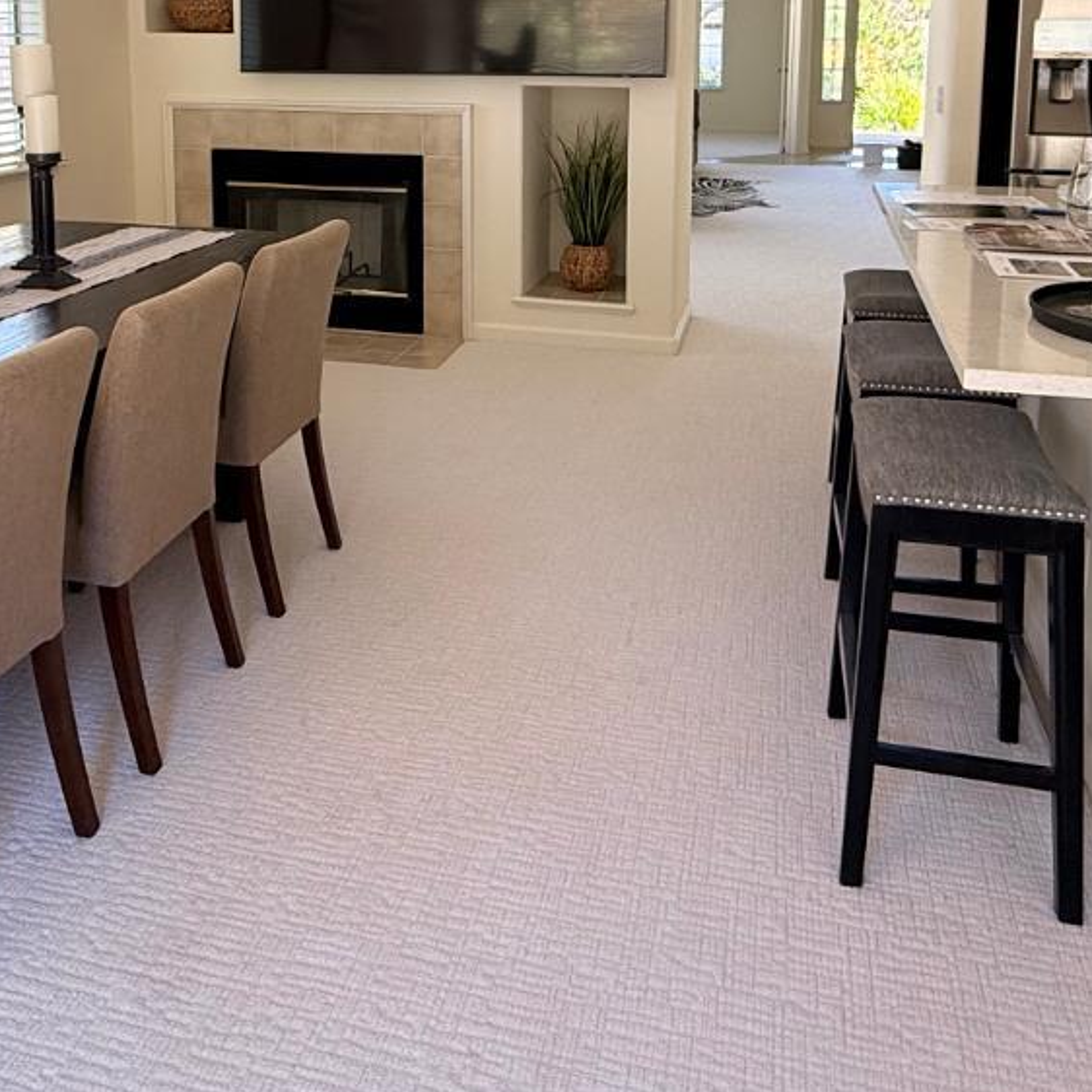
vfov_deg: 46.6
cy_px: 188
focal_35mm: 33
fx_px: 1178
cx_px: 476
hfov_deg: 49.6
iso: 125
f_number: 2.2
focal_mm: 2.22
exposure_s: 1/99
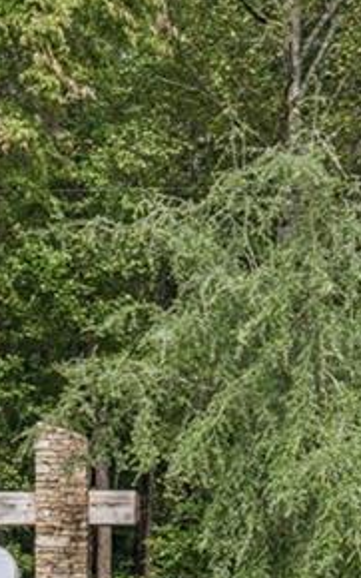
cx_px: -74
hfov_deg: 10.2
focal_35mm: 126
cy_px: 609
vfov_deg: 16.2
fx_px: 1985
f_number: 5.6
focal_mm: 35
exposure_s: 1/320
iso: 100
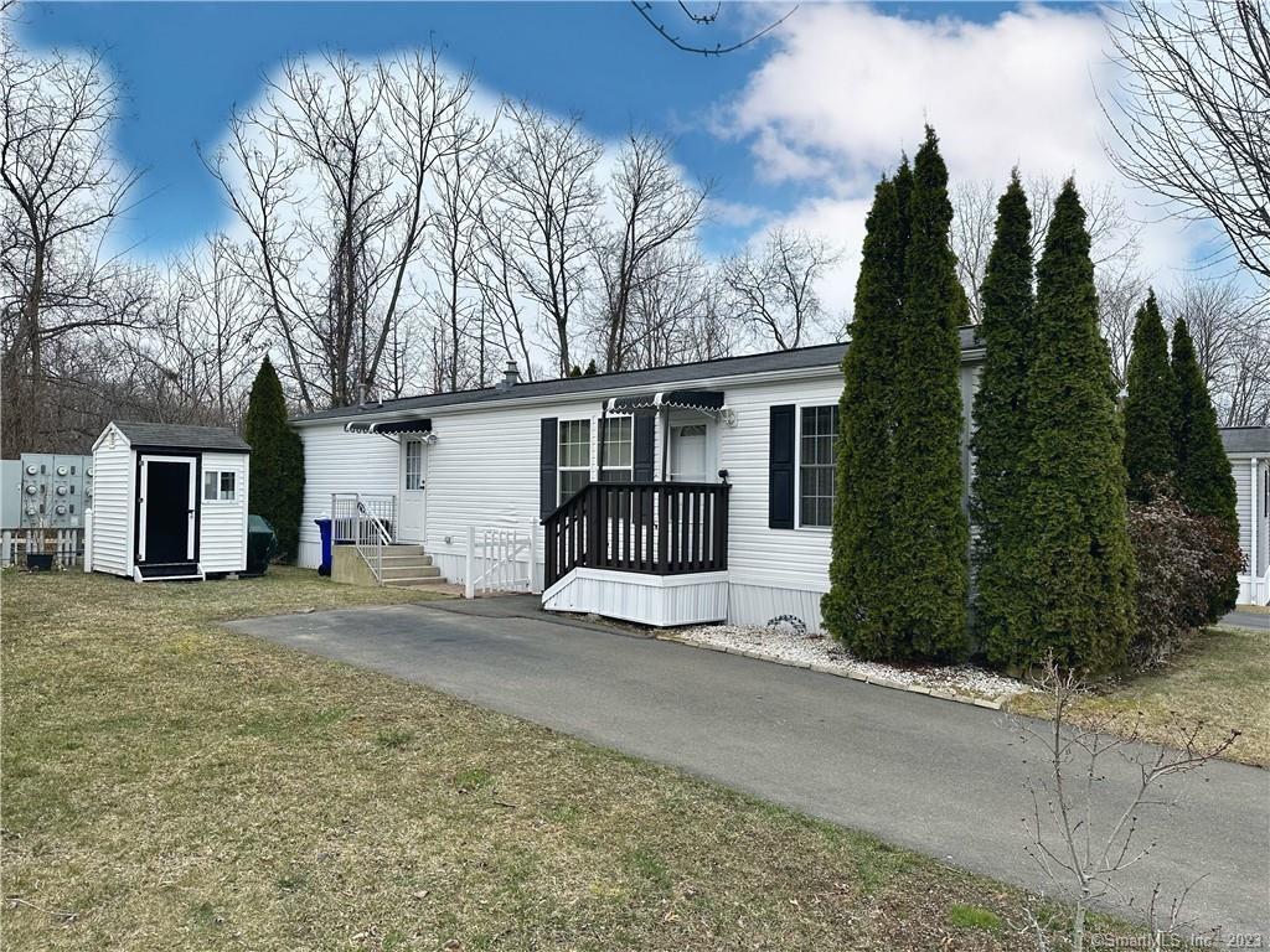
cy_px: 476
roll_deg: -0.4
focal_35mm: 24
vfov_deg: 56.8
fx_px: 881
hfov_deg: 71.6
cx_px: 635
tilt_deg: +0.1
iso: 80
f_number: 1.78
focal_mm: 6.86
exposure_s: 1/2353
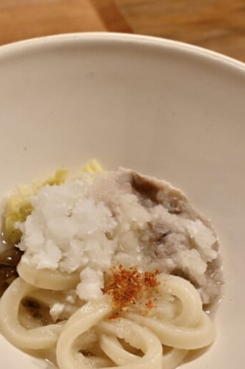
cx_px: 53
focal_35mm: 60
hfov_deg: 22.2
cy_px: 234
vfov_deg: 33.0
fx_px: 618
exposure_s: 1/125
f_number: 3.8
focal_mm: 20.5
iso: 720
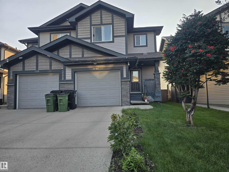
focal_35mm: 23
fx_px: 152
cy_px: 86
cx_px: 114
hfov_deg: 73.9
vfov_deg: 58.9
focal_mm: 6.3
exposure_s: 1/180
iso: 16
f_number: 1.7
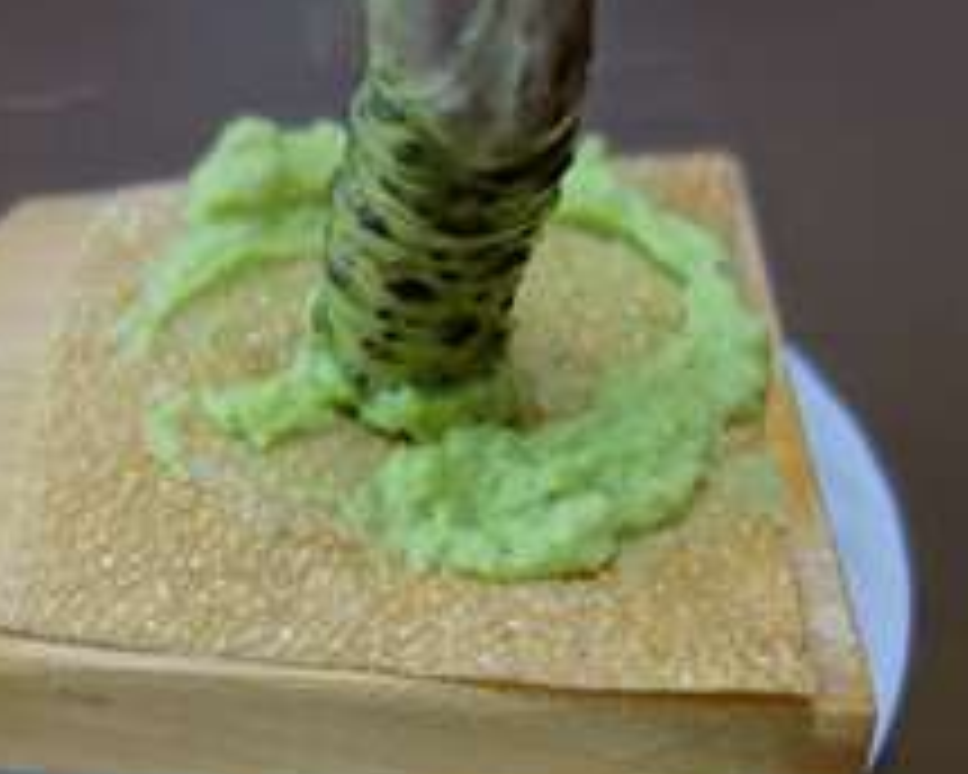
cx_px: 378
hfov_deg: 30.9
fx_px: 1748
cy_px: 434
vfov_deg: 25.0
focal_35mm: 61
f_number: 1.8
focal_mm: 10.4
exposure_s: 1/30
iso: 250
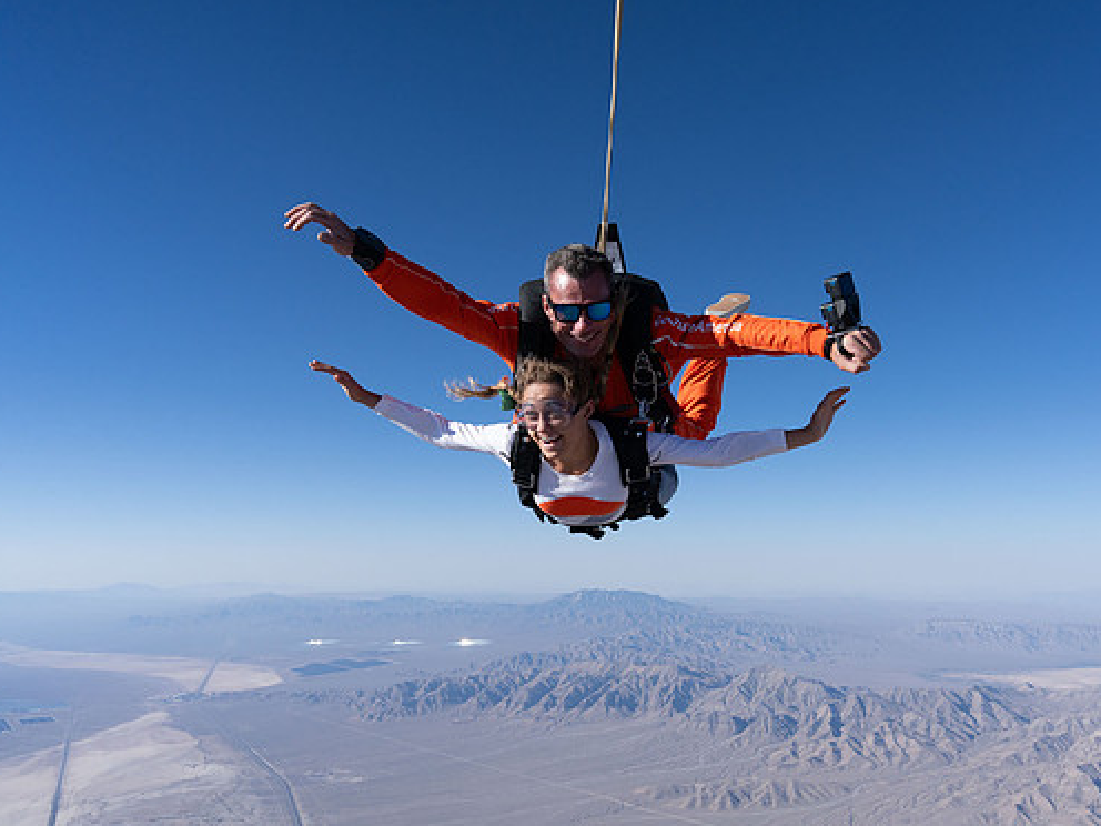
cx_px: 628
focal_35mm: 27
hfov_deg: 65.0
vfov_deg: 51.4
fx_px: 859
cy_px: 405
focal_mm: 24
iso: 800
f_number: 10
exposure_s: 1/2000
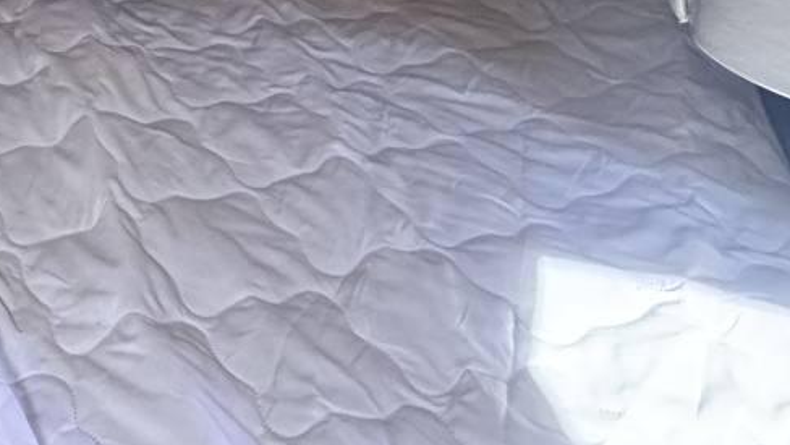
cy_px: -356
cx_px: 66
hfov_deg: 38.3
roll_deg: -0.9
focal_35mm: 50
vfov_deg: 18.6
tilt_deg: -4.9
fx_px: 1048
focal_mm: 2.22
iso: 320
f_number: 2.2
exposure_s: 1/69
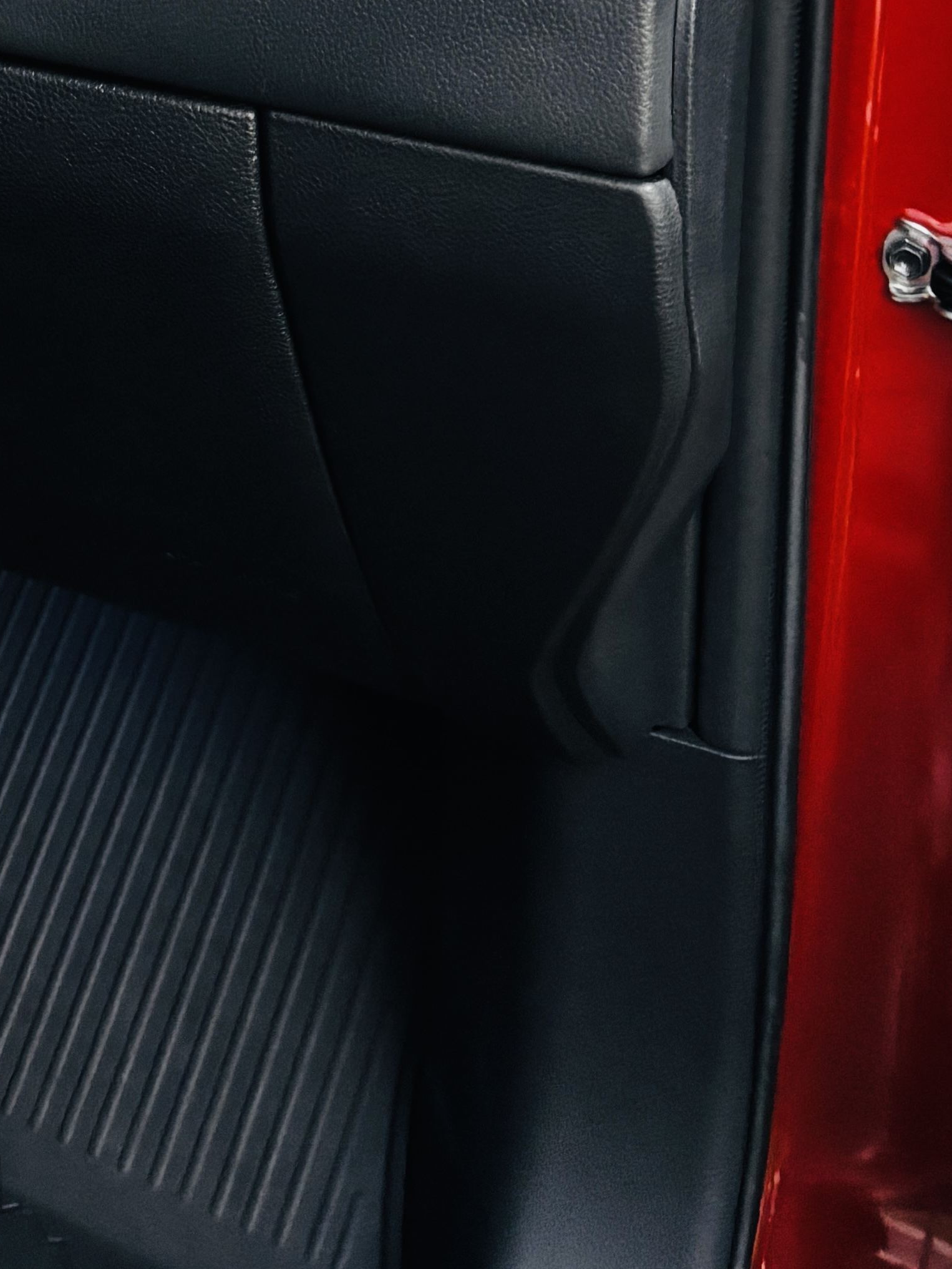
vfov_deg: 23.1
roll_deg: -2.0
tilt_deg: -10.3
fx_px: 2676
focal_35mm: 73
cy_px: -458
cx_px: -88
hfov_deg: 19.4
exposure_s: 1/56
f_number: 1.6
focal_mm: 5.96
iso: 500
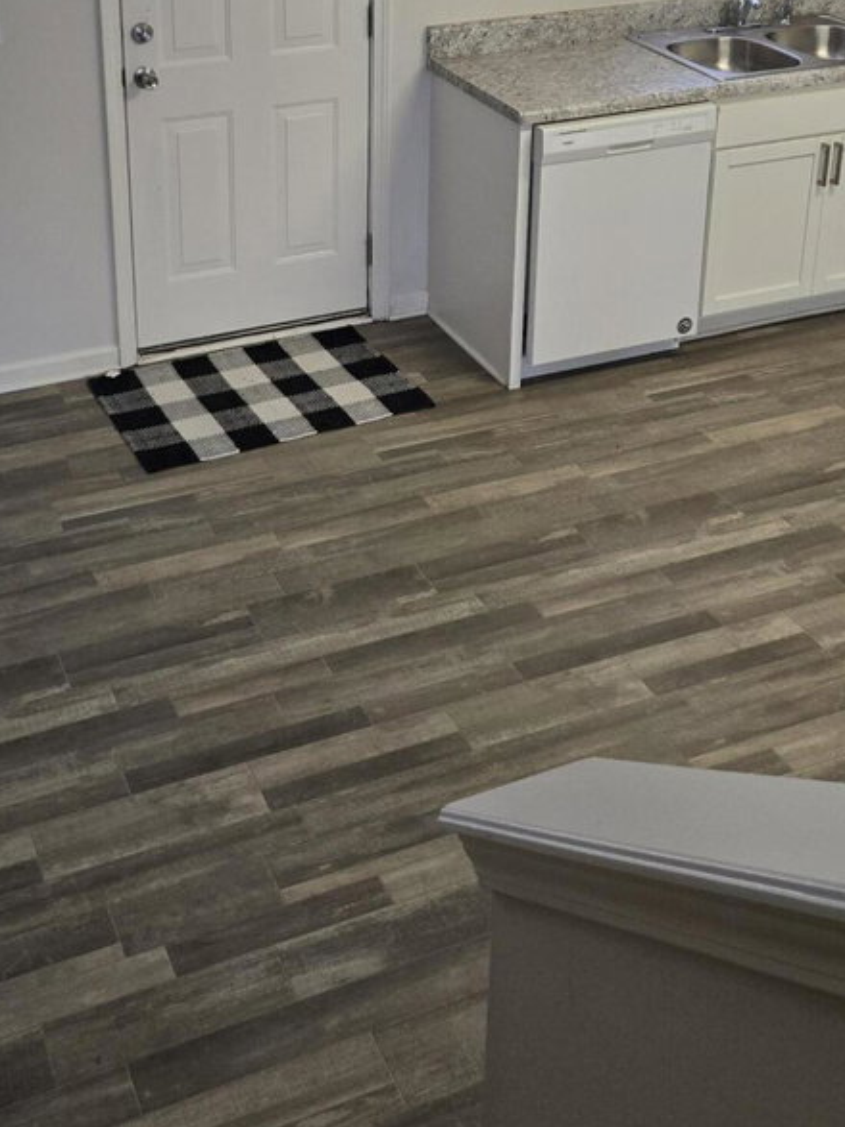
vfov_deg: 38.3
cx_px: 373
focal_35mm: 47
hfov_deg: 30.8
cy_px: 163
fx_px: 1530
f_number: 1.8
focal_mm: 5.4
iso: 125
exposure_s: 1/120
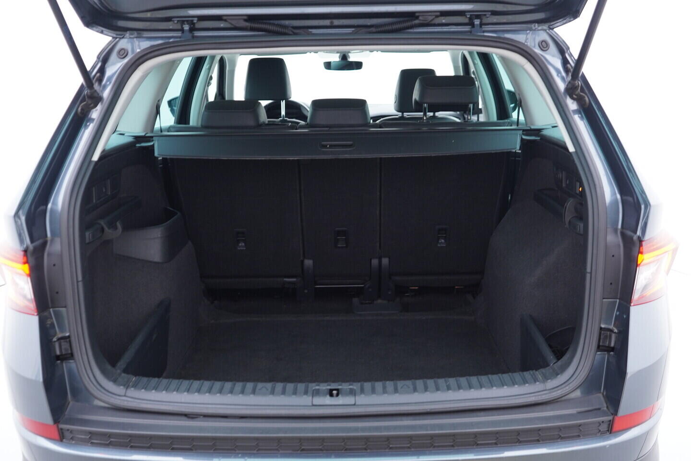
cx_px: 346
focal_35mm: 36
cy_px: 230
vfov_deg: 36.9
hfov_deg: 53.1
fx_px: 691
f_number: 2.8
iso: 320
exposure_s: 1/40
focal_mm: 24
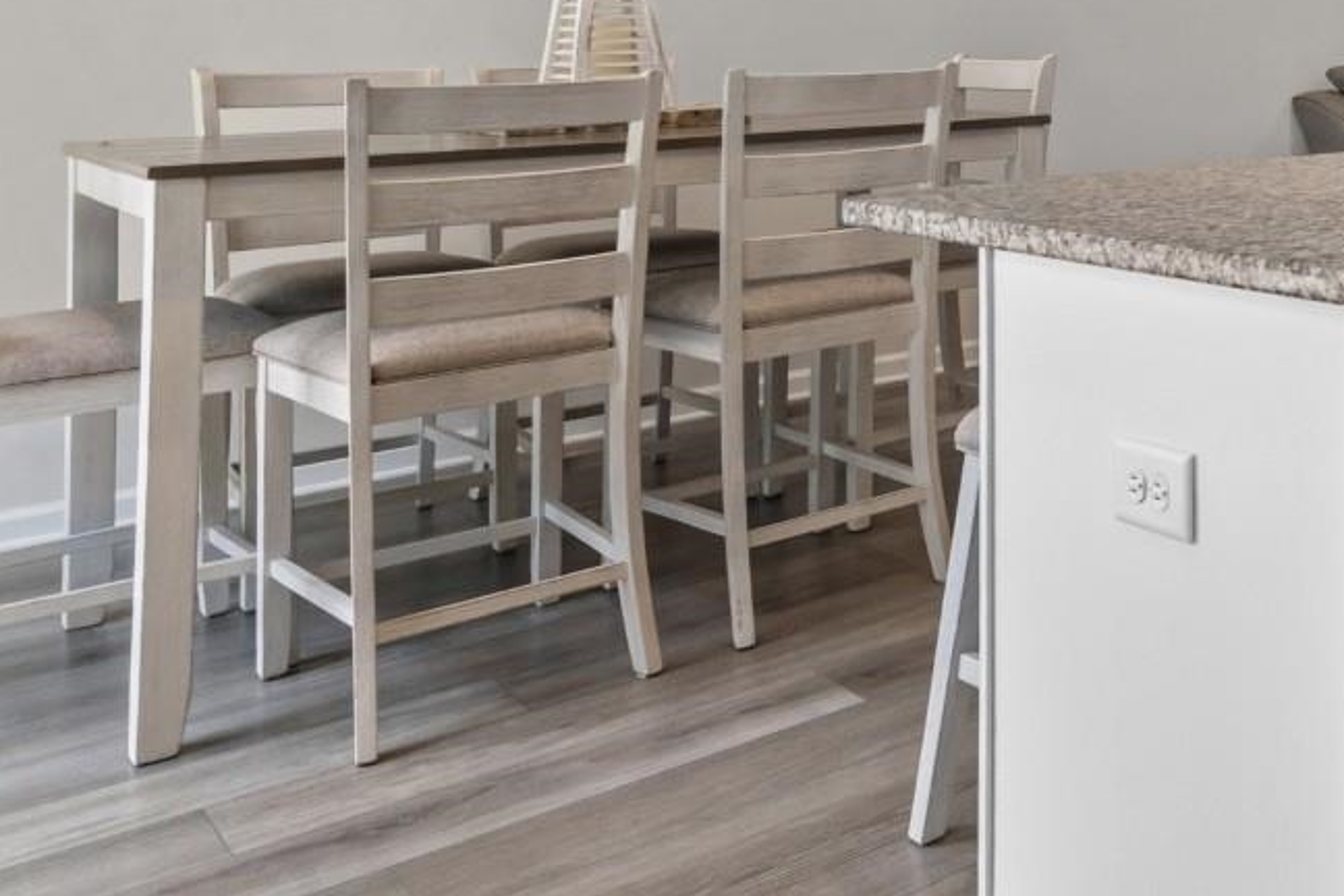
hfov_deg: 37.7
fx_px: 1493
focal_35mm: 40
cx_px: 1578
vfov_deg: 31.2
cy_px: 27
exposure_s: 1/15
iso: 640
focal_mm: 16
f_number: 8
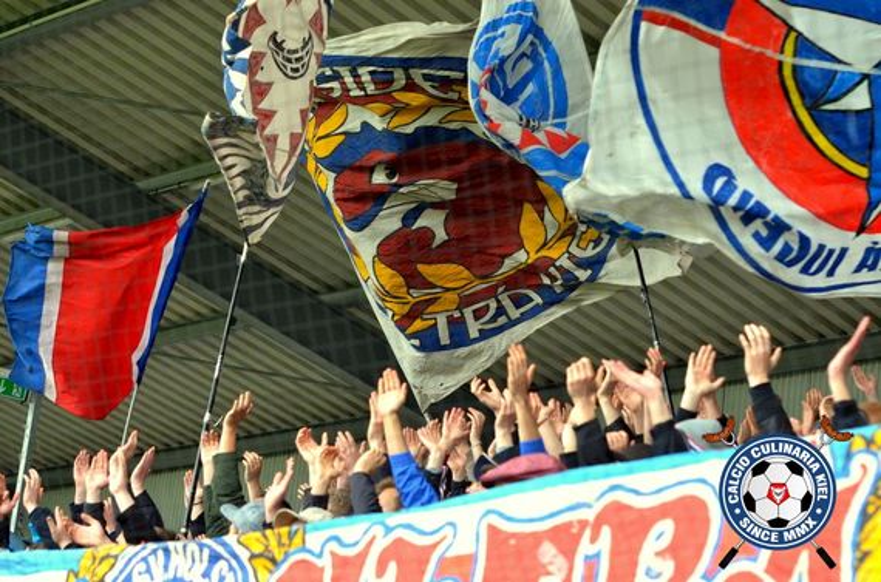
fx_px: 2563
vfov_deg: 13.0
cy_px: 291
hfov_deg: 19.5
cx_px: 440
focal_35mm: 105
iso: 800
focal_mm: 70
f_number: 4
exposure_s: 1/1000
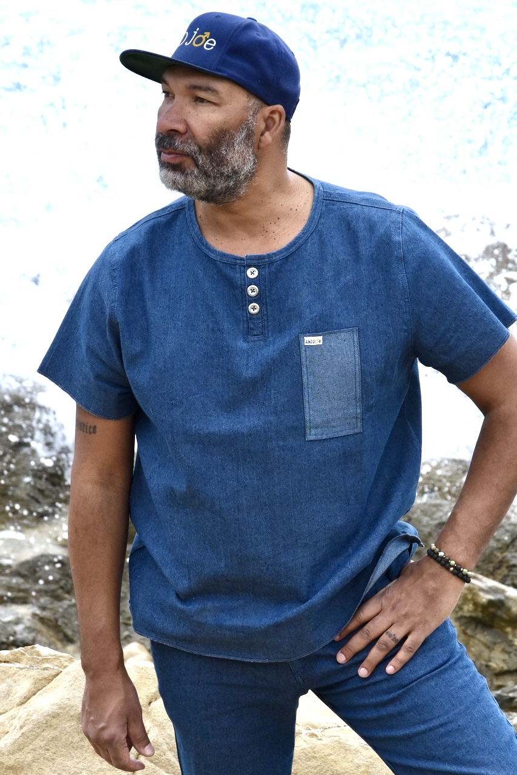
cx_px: 258
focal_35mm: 138
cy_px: 388
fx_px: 2971
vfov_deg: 14.9
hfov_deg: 9.9
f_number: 9
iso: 640
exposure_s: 1/1250
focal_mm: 92
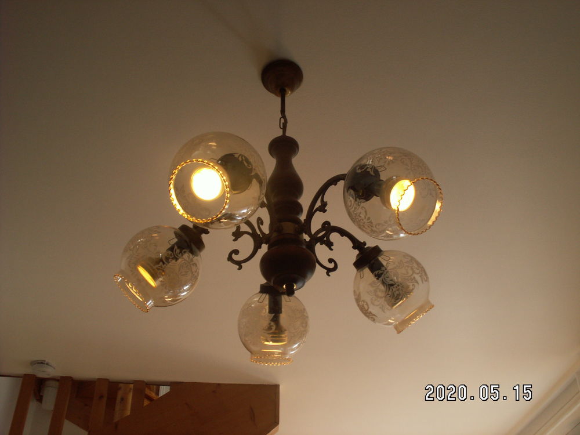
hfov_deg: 52.6
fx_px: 586
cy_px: 218
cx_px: 290
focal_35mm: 35
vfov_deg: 40.7
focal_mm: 5.86
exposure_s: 1/40
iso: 64
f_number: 2.8
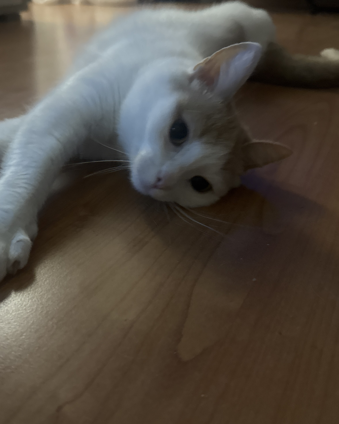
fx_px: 401
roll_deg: -1.6
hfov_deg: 45.3
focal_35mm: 32
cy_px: 215
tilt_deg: -29.9
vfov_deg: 55.7
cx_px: 120
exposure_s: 1/30
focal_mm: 6.76
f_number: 1.78
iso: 1250
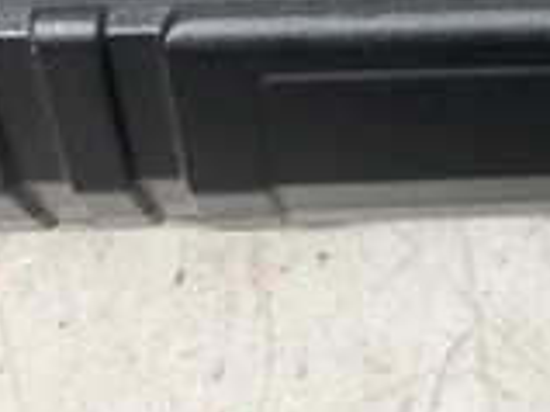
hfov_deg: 25.8
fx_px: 1159
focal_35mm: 73
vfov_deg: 18.9
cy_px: -104
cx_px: 502
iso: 64
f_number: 1.8
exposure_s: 1/60
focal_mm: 3
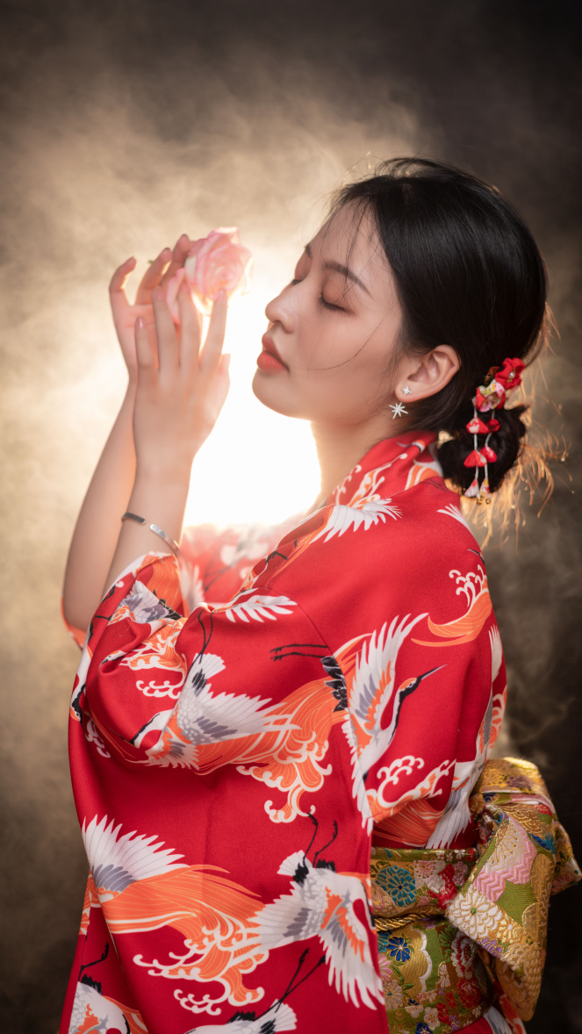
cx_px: 307
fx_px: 1316
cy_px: 513
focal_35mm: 48
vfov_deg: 42.9
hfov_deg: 24.9
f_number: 2
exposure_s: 1/60
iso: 320
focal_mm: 45
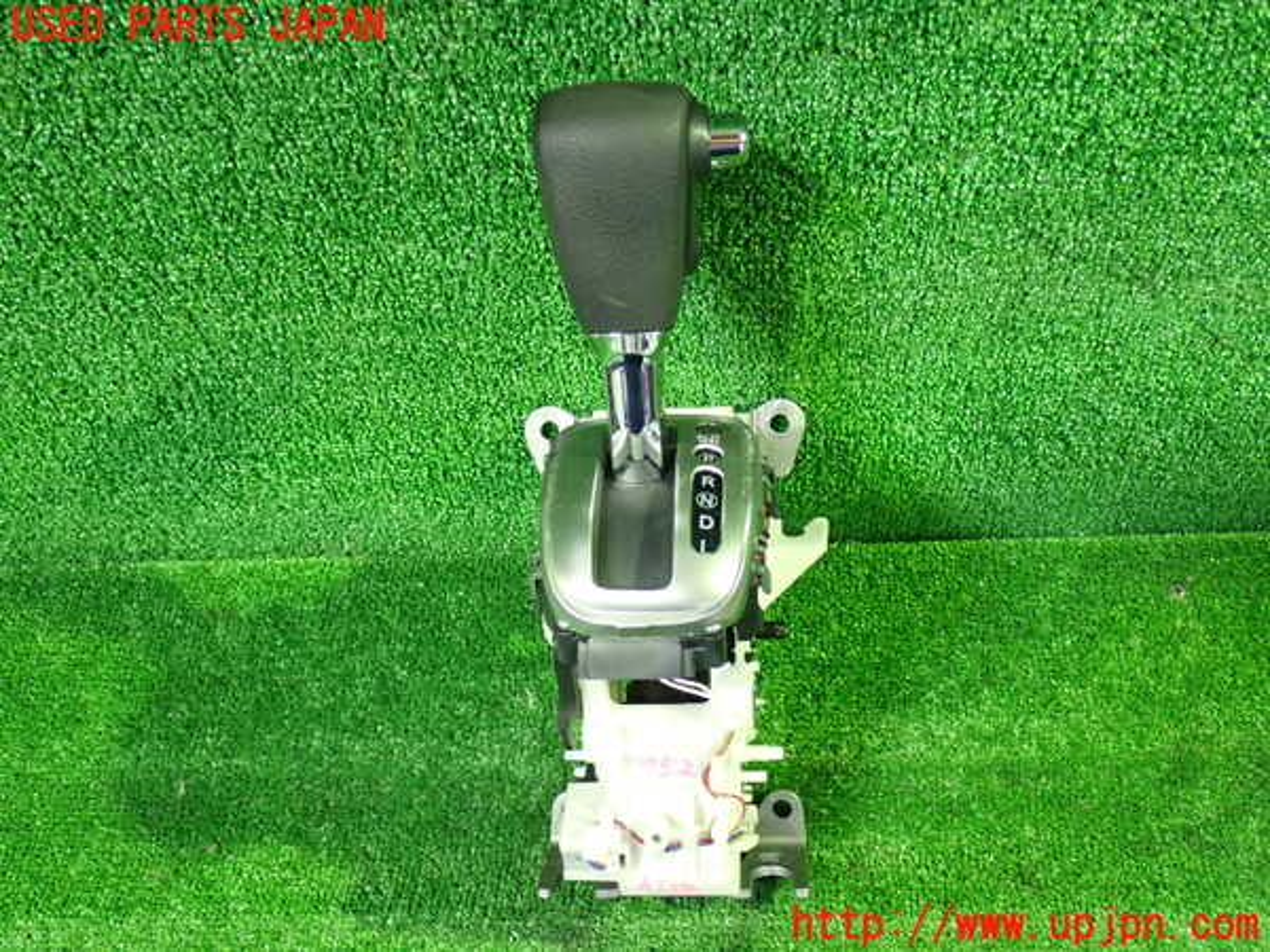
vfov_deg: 39.7
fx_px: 1321
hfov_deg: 51.4
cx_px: 635
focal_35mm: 36
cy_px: 476
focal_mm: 6.37
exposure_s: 1/25
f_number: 2.5
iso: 800
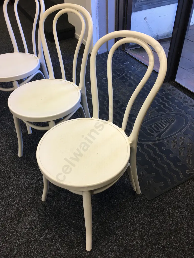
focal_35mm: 29
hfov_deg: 48.2
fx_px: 217
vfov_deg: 61.7
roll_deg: +2.0
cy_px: 129
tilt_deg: -42.2
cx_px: 97
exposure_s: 1/33
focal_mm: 4.15
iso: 40
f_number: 2.2
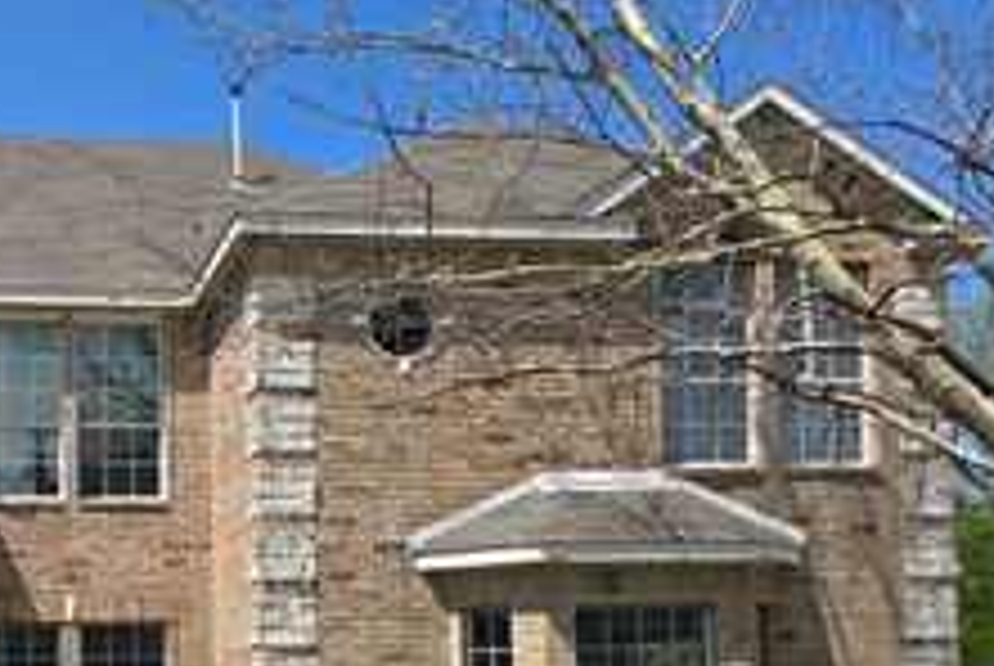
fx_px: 1493
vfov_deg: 24.5
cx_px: 117
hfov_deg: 34.9
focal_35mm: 54
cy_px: 587
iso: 80
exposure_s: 1/6150
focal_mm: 6.3
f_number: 1.7
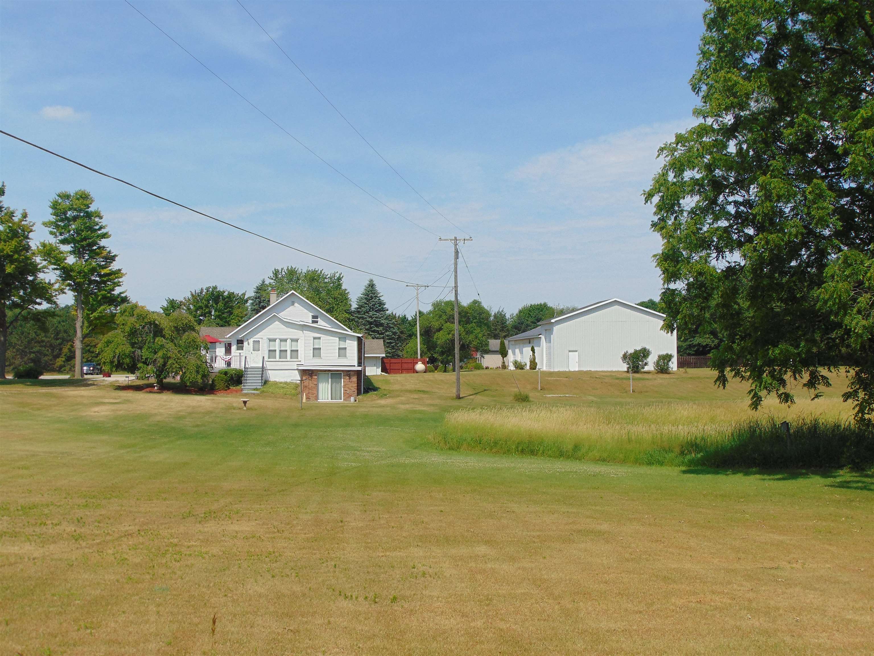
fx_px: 1060
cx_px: 437
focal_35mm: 42
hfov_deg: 44.8
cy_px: 328
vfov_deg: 34.3
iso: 80
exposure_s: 1/250
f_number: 8.7
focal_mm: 7.6
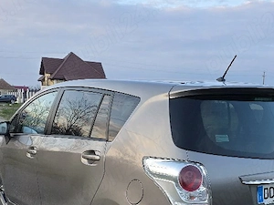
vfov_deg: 30.4
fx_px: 364
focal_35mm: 46
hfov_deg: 41.1
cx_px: 157
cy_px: 176
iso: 40
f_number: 1.7
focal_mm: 6.3
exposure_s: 1/182
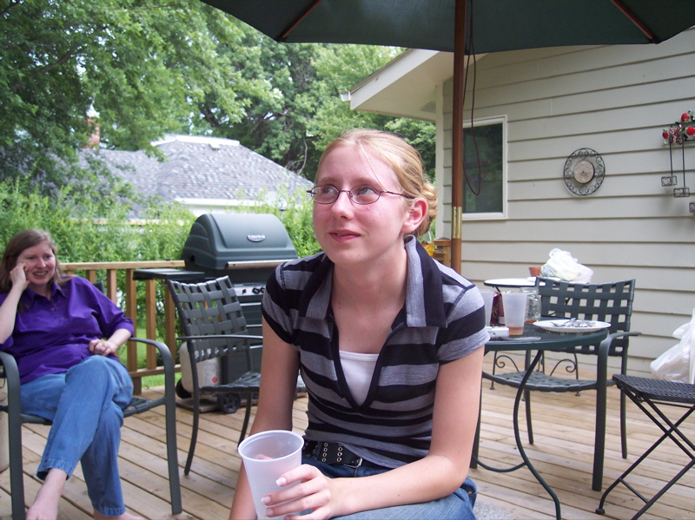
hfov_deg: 49.0
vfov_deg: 37.7
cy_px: 260
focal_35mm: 38
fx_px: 762
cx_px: 348
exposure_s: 1/125
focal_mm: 8
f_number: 2.8
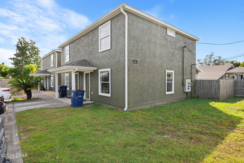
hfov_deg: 84.0
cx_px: 122
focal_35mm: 20
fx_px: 136
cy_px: 82
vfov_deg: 61.9
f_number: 10
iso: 500
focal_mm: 20
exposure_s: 1/80
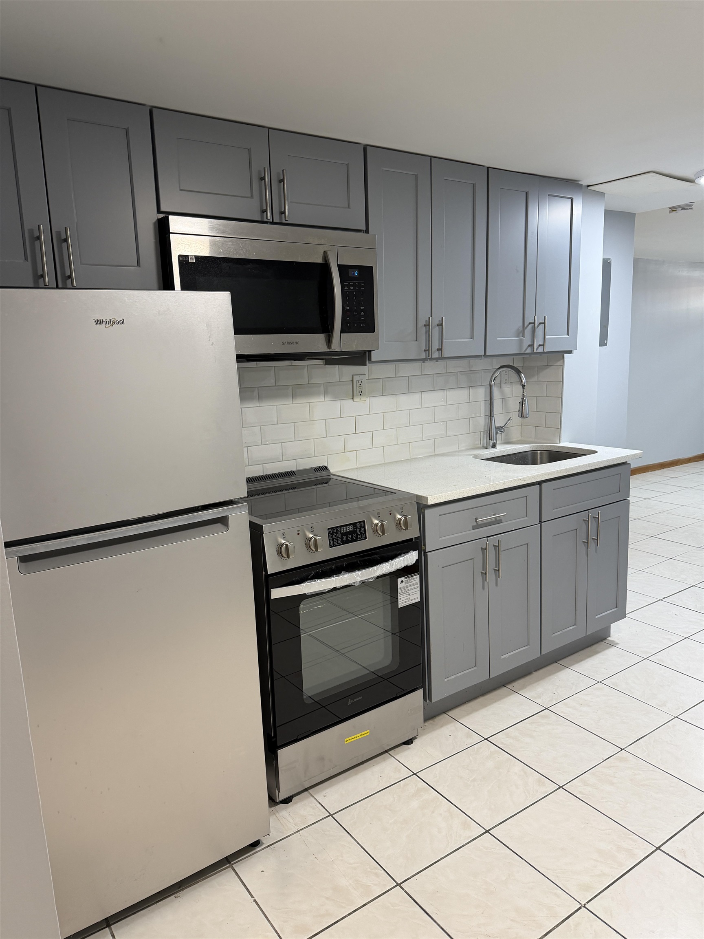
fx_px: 651
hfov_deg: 56.8
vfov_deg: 71.6
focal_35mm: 24
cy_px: 470
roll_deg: +2.5
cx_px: 352
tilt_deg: -10.6
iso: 200
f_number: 1.78
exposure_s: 1/60
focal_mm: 6.76
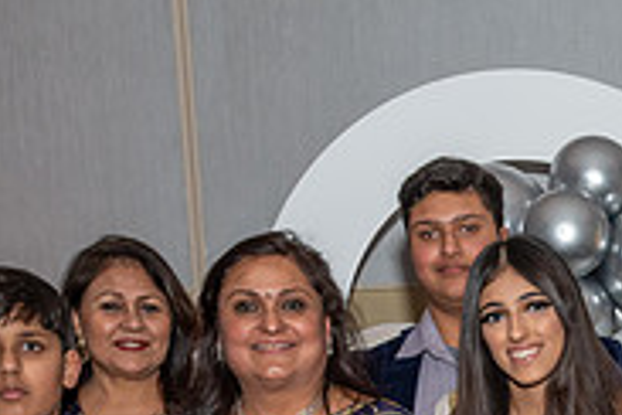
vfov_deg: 11.9
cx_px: 814
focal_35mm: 111
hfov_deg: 17.3
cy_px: 593
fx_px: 1918
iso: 500
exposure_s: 1/250
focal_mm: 20
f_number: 8
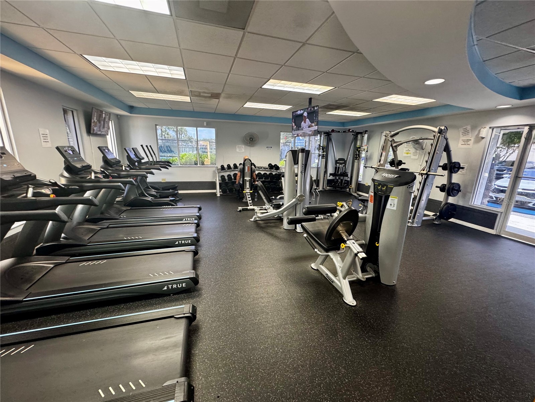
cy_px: 201
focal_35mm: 14
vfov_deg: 85.7
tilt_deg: -13.5
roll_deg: -1.7
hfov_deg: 102.1
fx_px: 216
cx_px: 268
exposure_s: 1/60
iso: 250
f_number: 2.2
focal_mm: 2.22
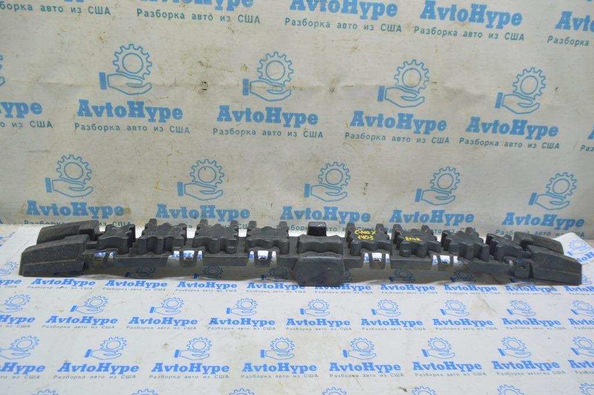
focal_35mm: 27
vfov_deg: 47.9
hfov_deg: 67.4
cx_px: 297
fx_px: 445
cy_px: 198
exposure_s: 1/20
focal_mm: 18
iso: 400
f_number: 5.6
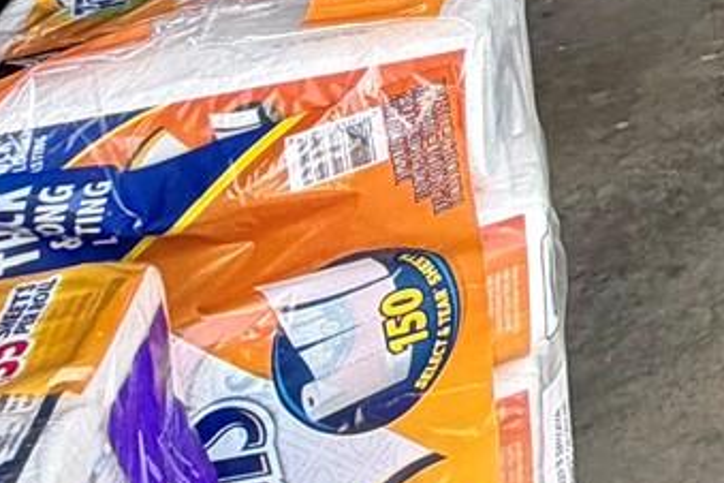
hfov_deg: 14.8
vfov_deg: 11.9
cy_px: -750
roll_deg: +0.8
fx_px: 1770
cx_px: 1721
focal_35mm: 88
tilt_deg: -7.2
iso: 100
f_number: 2.2
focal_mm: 2.22
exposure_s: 1/121
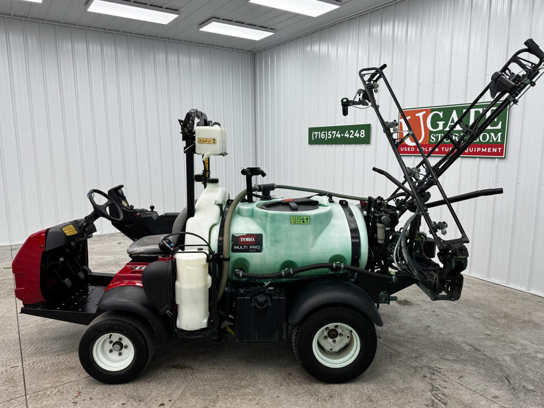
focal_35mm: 25
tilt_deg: -10.1
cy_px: 207
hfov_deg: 69.4
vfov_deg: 54.9
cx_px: 281
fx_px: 393
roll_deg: -0.4
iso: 64
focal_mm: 6.76
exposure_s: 1/120
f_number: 1.78
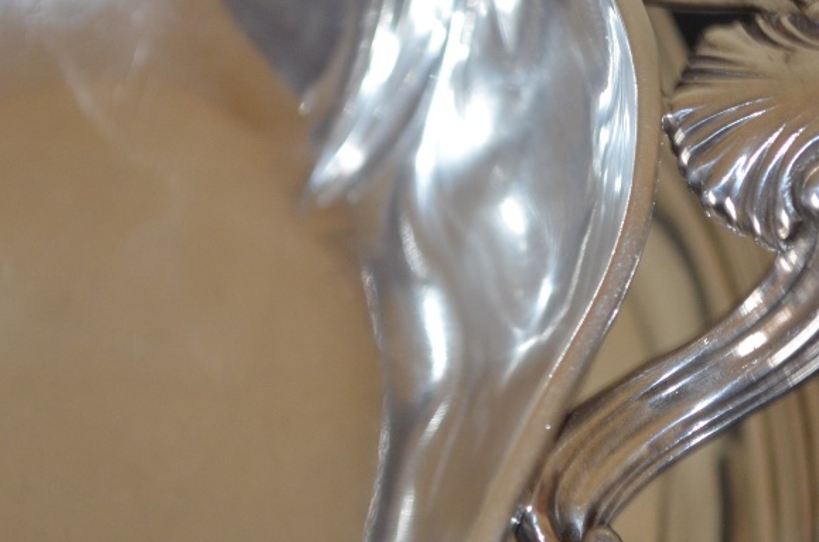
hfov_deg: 12.0
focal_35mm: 171
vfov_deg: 8.0
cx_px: 559
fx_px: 3881
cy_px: 267
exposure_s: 1/60
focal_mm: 55
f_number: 5.6
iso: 900
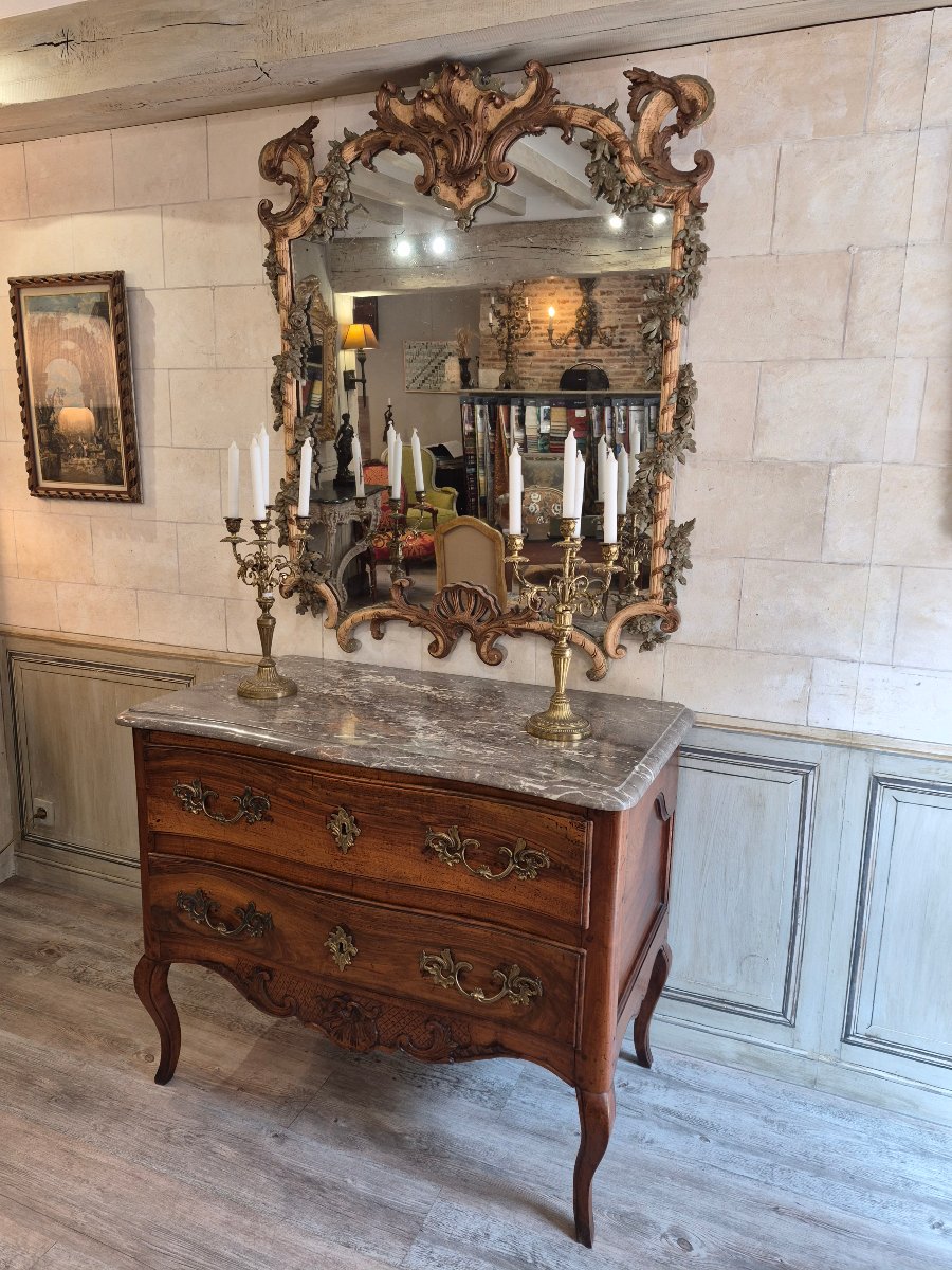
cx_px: 476
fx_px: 843
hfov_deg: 58.9
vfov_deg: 73.9
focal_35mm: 23
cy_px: 635
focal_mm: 5.4
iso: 125
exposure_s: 1/100
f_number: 1.8
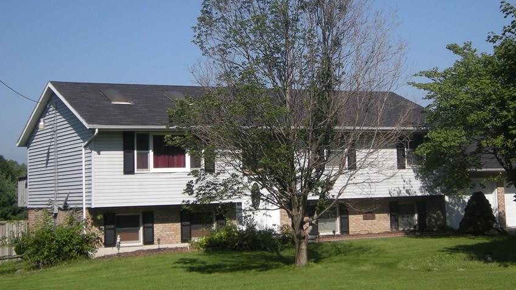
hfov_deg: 31.0
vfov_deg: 17.7
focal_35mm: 68
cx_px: 243
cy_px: 80
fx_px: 930
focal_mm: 8.8
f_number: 7.6
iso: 64
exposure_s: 1/215
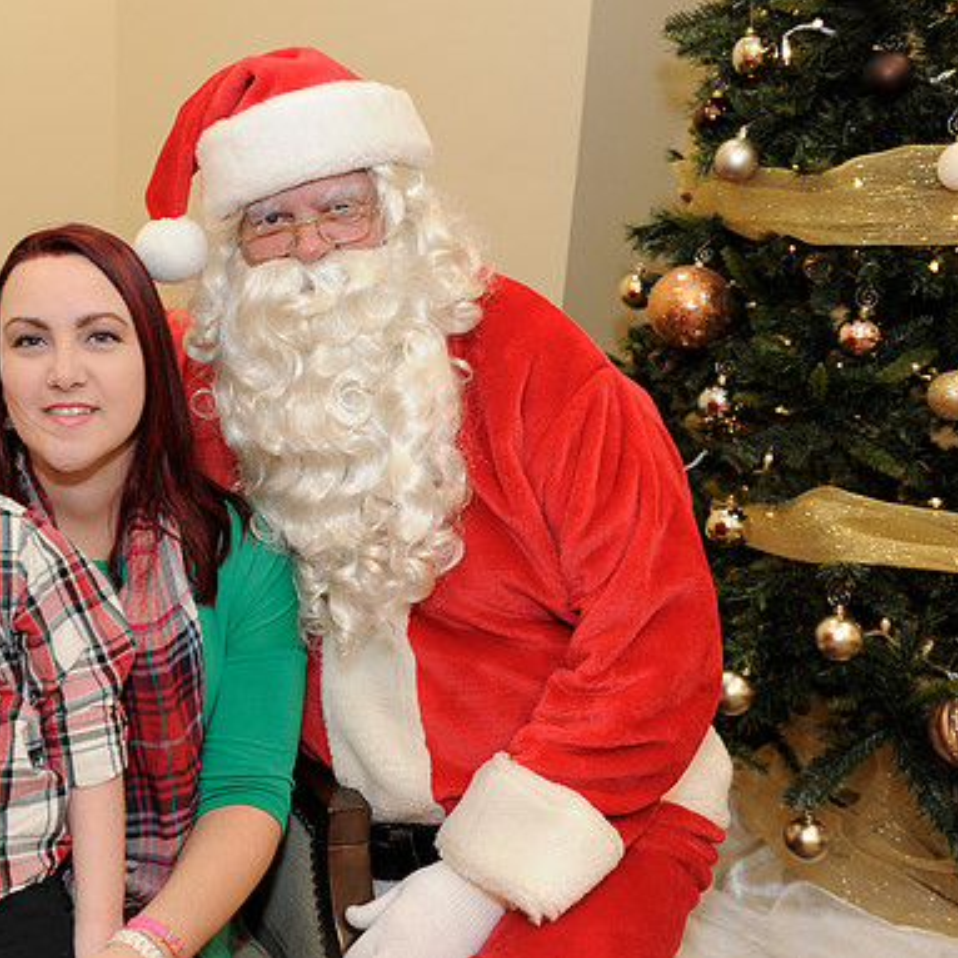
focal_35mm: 45
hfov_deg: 36.9
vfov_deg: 37.6
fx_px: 1409
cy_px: 478
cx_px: 273
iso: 1600
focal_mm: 35
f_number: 4
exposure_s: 1/100
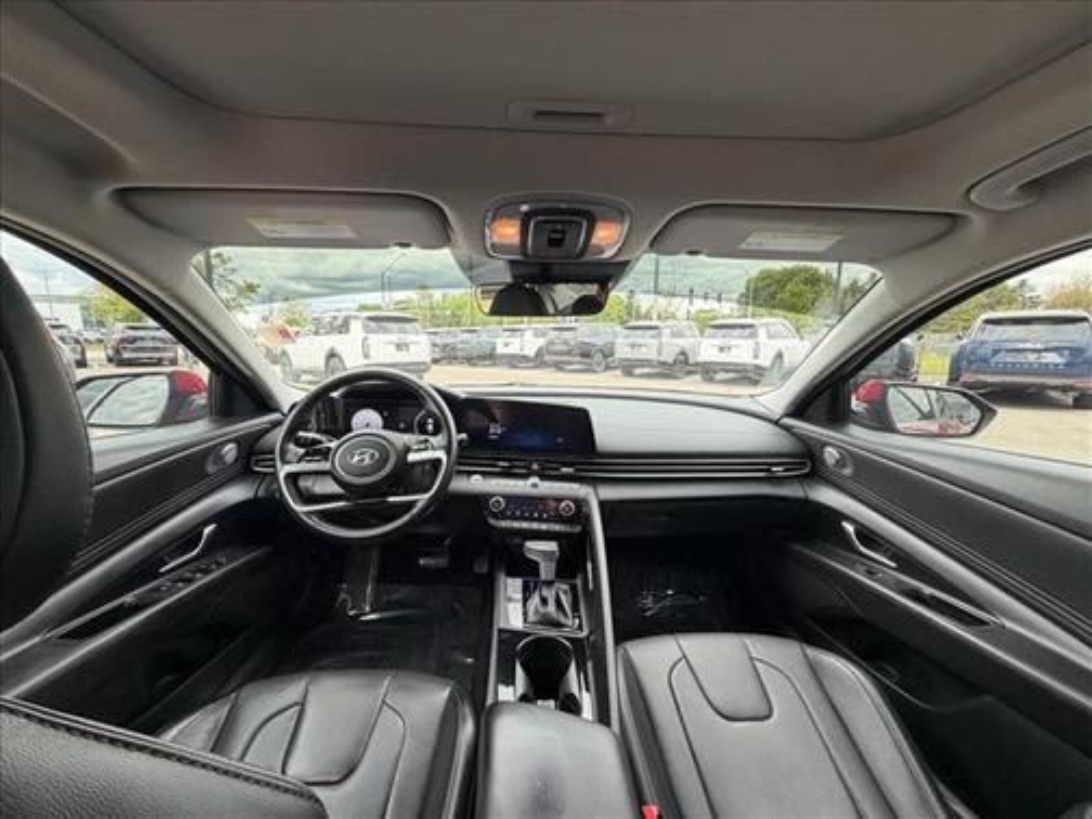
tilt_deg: -9.1
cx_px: 546
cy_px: 410
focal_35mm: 14
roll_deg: -0.2
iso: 100
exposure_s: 1/121
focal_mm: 2.22
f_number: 2.2
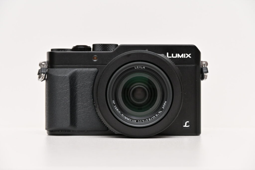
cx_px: 128
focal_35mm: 111
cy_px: 85
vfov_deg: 12.3
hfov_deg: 18.4
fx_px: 786
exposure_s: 1/200
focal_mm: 74
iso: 800
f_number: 8
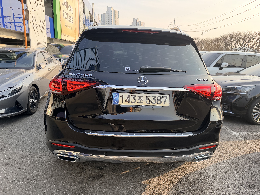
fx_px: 180
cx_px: 130
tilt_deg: -13.2
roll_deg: -3.5
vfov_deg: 56.8
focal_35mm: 24
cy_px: 98
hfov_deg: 71.6
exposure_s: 1/695
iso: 100
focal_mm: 6.76
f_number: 1.78
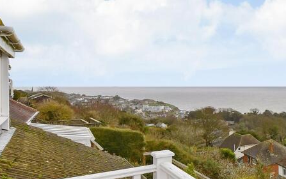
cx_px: 319
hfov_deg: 42.5
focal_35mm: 35
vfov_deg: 36.3
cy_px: 85
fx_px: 273
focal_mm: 10
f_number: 8
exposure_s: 1/160
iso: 160
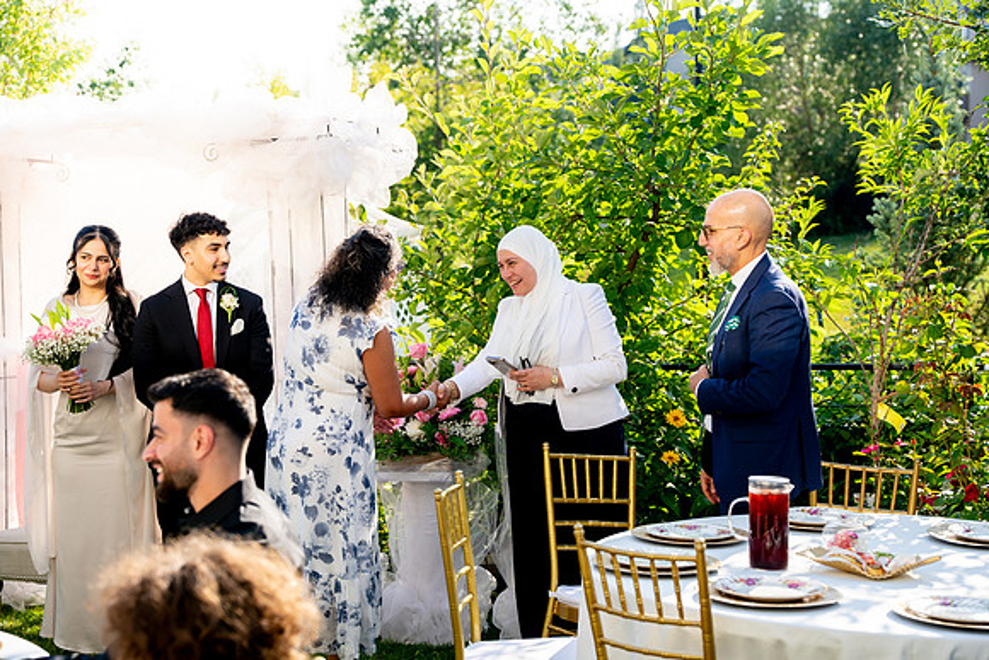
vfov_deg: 23.0
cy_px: 330
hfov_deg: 33.9
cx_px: 494
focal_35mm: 59
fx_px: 1621
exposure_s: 1/640
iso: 200
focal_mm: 59
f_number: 3.5
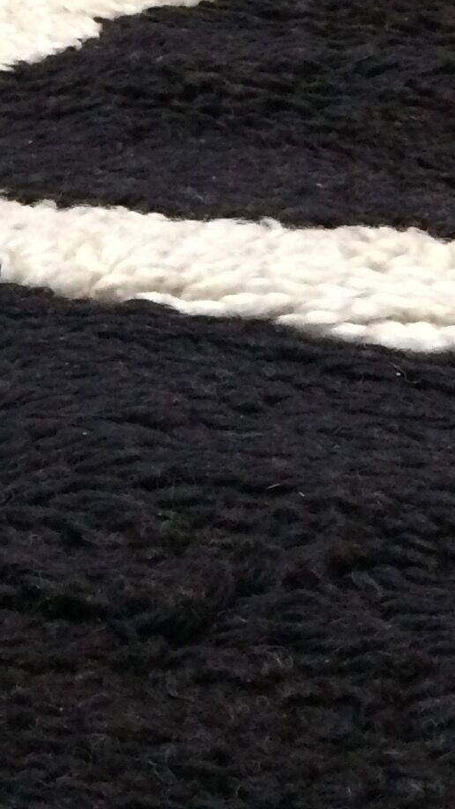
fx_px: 2402
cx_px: -83
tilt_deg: -31.2
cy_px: 605
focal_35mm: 112
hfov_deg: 10.6
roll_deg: +1.0
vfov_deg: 19.0
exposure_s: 1/33
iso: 320
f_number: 2.2
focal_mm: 4.15
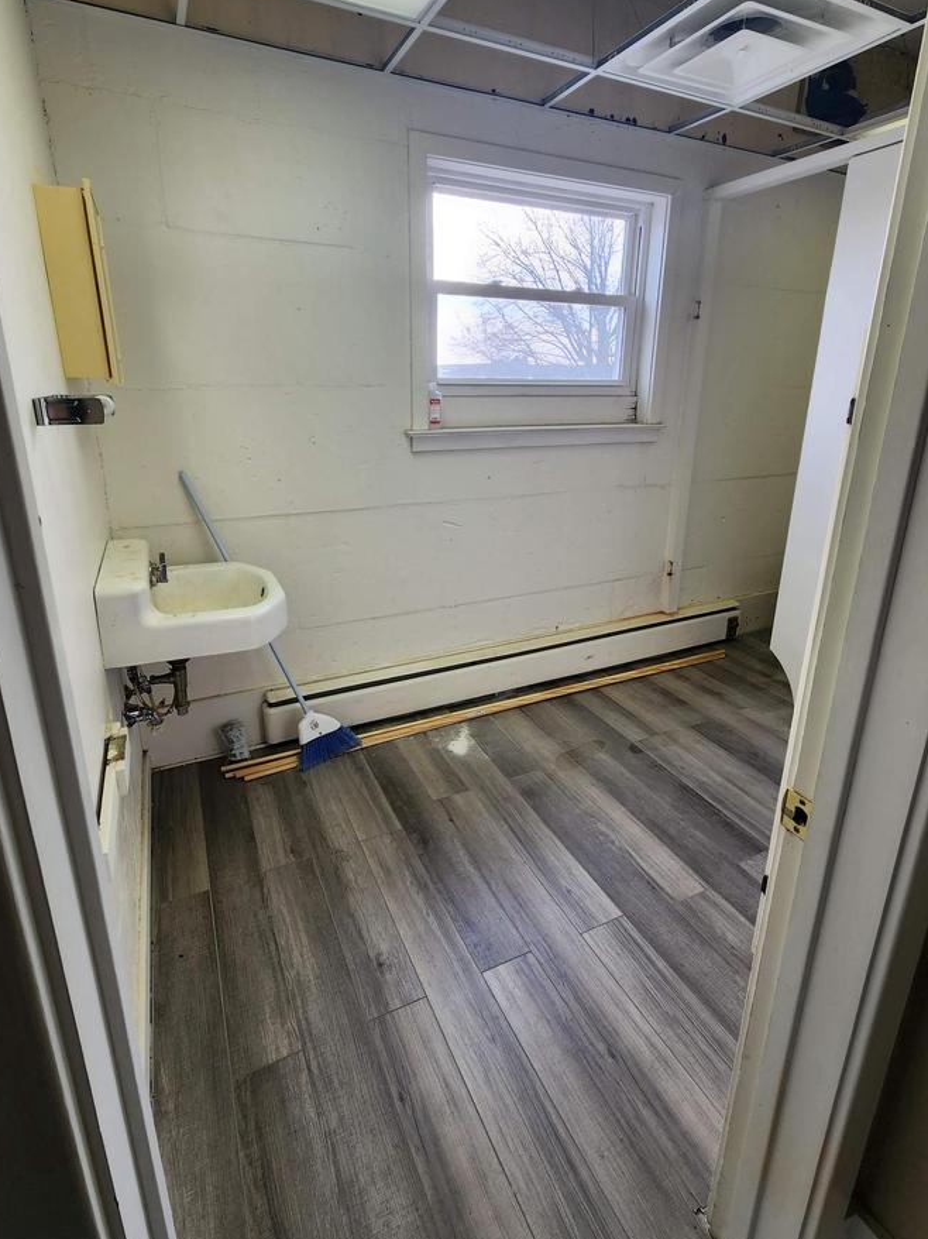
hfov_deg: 78.1
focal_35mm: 16
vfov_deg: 94.3
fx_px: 572
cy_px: 566
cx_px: 461
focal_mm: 2.2
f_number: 2.2
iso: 64
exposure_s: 1/120
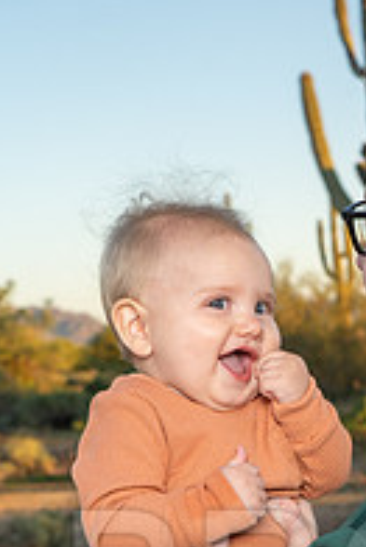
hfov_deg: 15.7
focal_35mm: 85
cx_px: 386
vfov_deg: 23.2
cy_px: 514
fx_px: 1294
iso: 100
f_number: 6.3
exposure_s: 1/160
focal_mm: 37
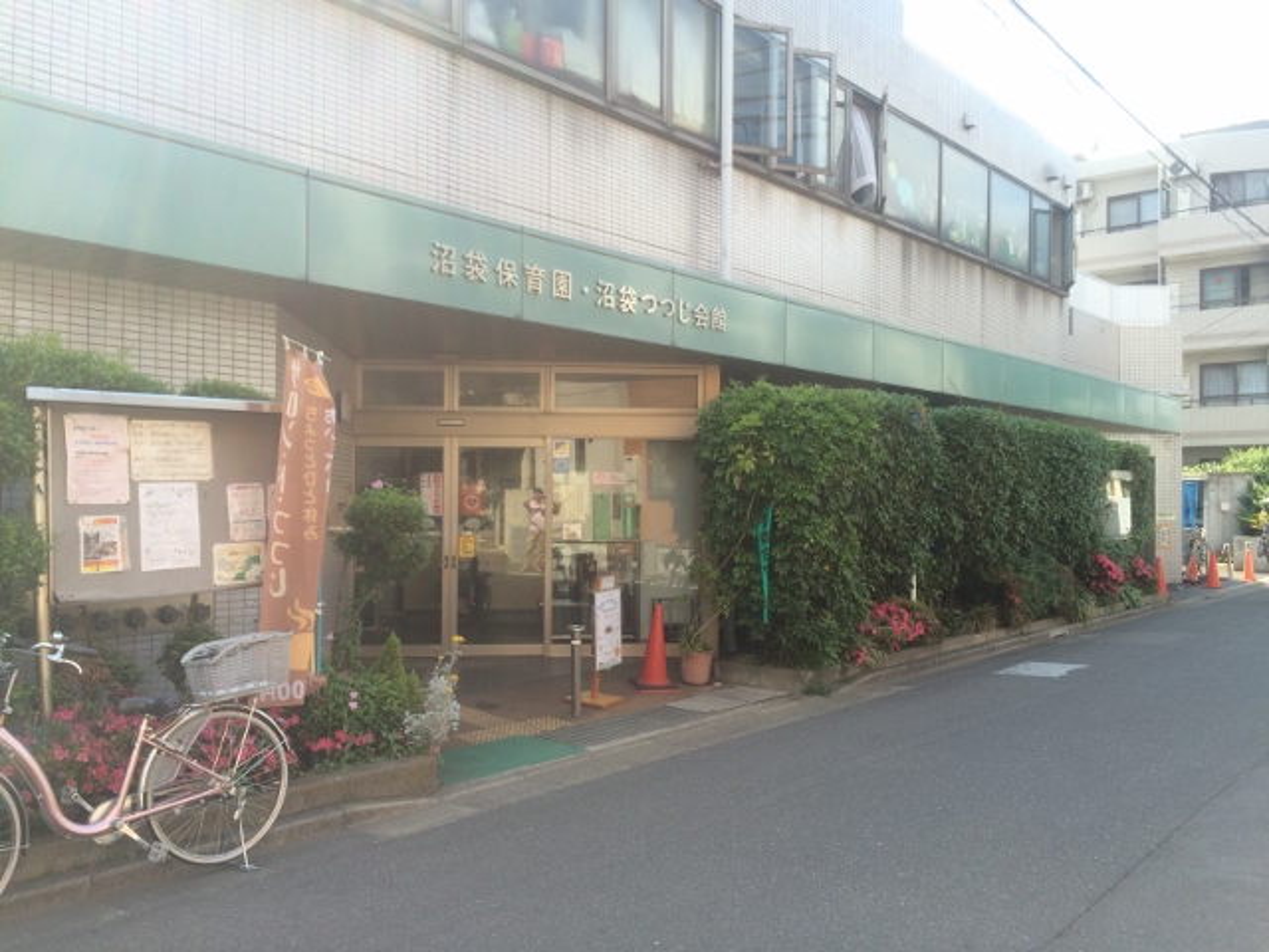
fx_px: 1063
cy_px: 476
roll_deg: +0.5
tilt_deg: +0.5
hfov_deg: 61.7
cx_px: 634
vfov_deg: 48.2
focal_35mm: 29
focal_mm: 4.15
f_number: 2.2
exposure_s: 1/414
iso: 32
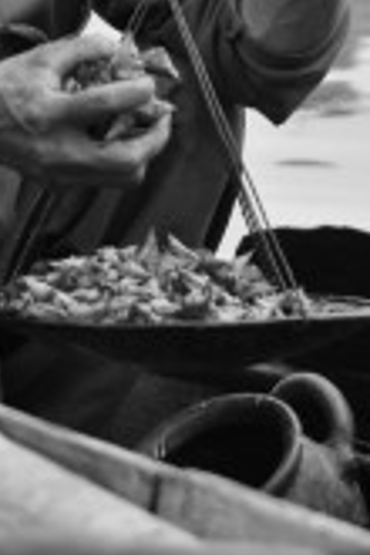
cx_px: 94
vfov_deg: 8.0
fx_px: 3916
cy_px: -57
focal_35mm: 254
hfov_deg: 5.4
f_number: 4.8
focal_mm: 70
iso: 450
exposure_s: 1/250
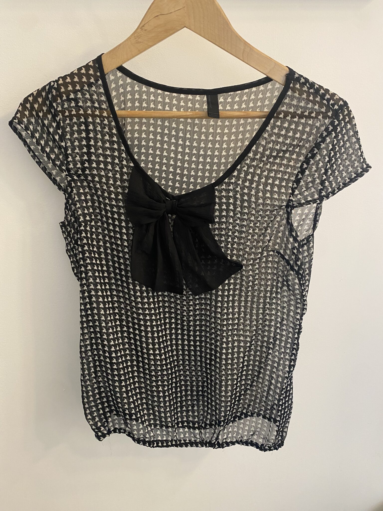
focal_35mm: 26
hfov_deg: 53.1
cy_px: 256
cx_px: 192
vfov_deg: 67.3
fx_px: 384
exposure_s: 1/41
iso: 100
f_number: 1.8
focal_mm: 4.25
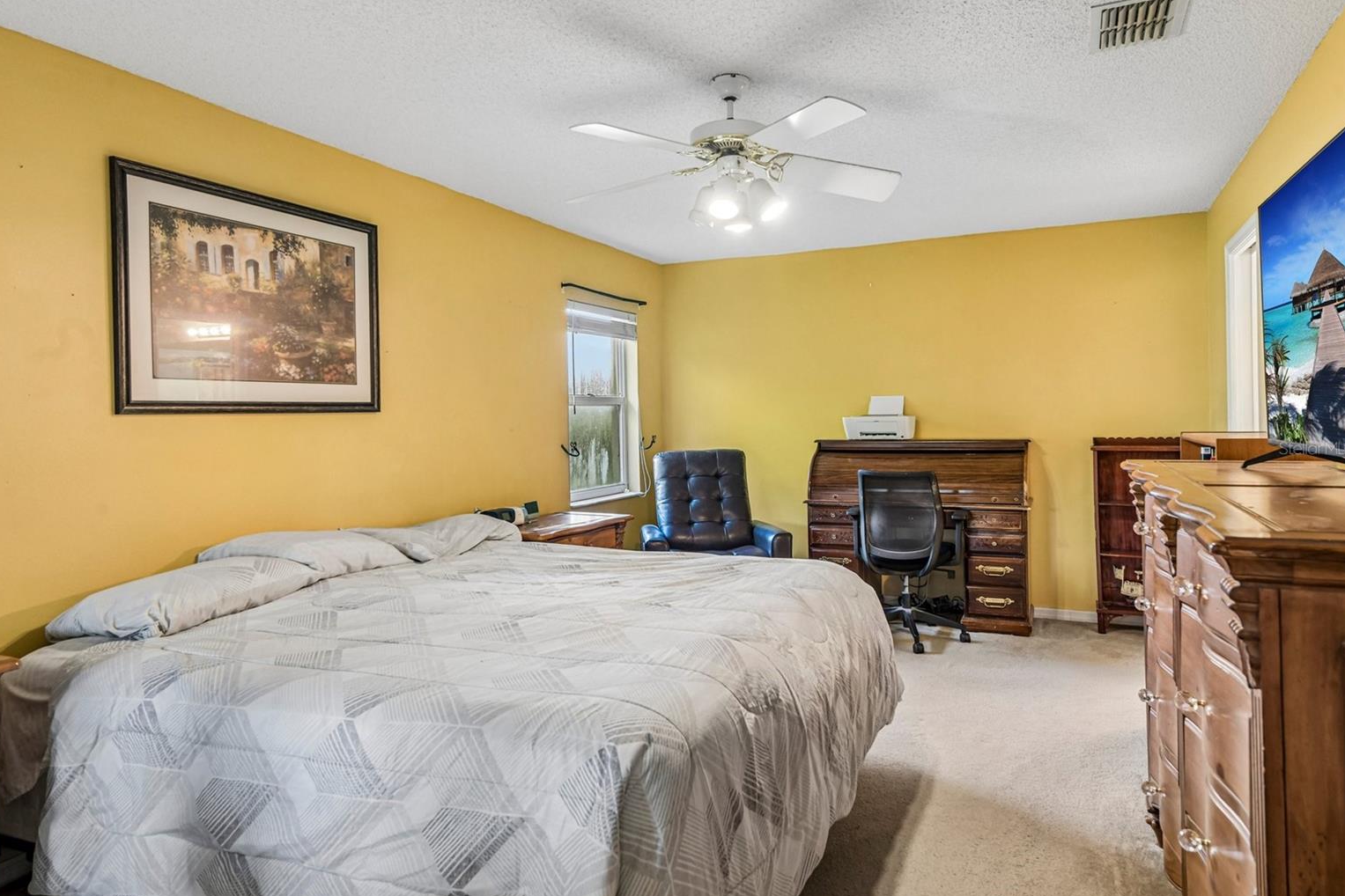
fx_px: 822
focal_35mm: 22
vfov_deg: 57.2
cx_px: 653
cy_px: 448
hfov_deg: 78.6
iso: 400
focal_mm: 21
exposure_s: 1/4
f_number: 8
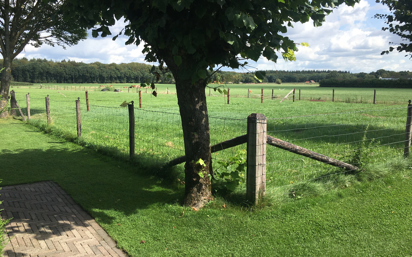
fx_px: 348
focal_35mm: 31
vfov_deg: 40.6
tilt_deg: -8.4
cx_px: 208
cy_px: 137
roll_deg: -0.8
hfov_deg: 61.2
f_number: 2.2
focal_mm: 4.15
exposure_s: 1/1570
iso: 25
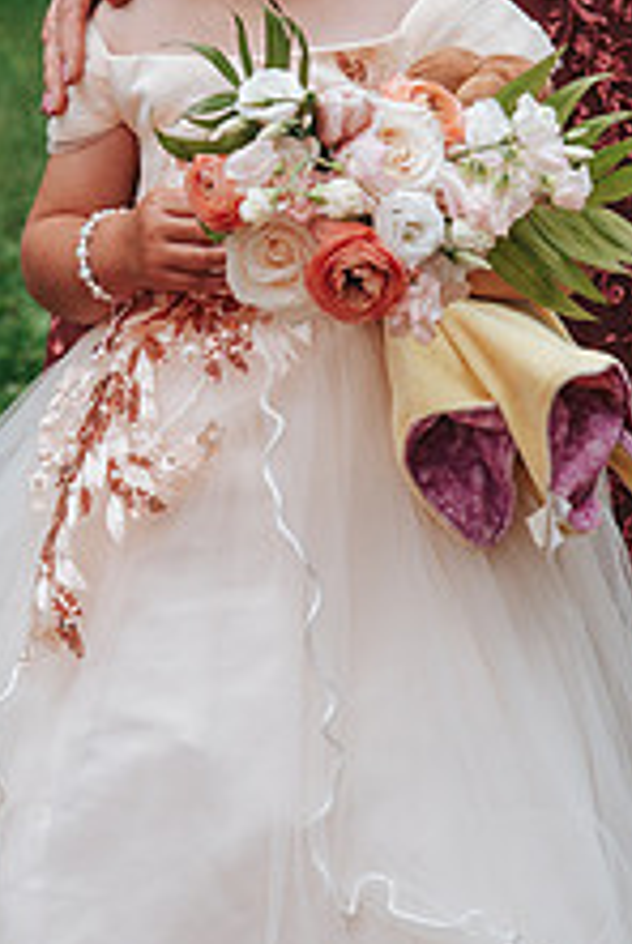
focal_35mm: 320
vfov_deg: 6.4
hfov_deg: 4.3
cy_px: 56
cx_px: 171
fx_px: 8400
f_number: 5.6
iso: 220
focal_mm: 105
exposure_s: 1/500
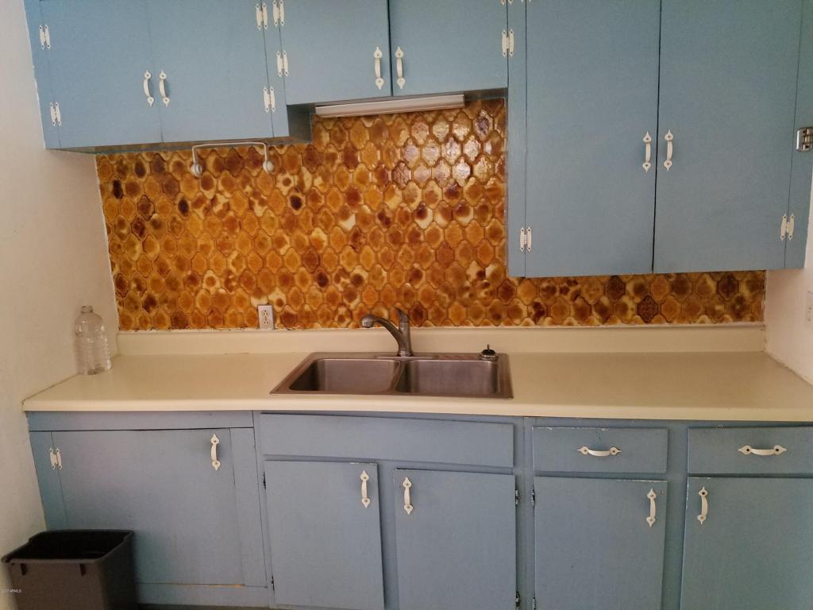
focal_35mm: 26
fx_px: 611
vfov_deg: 53.1
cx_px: 406
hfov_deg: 67.3
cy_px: 305
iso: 320
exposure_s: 1/10
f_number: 1.7
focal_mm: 4.2
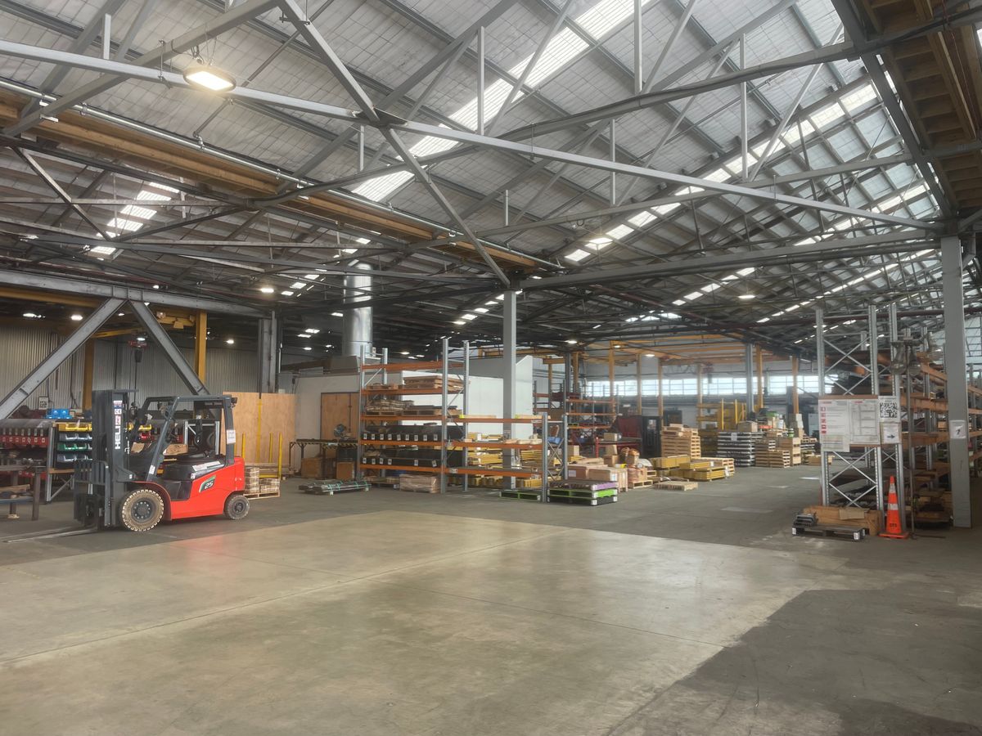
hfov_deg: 67.3
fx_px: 738
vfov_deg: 53.1
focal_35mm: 26
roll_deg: +0.0
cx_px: 491
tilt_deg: +4.2
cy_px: 368
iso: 32
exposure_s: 1/161
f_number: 1.6
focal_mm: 4.2
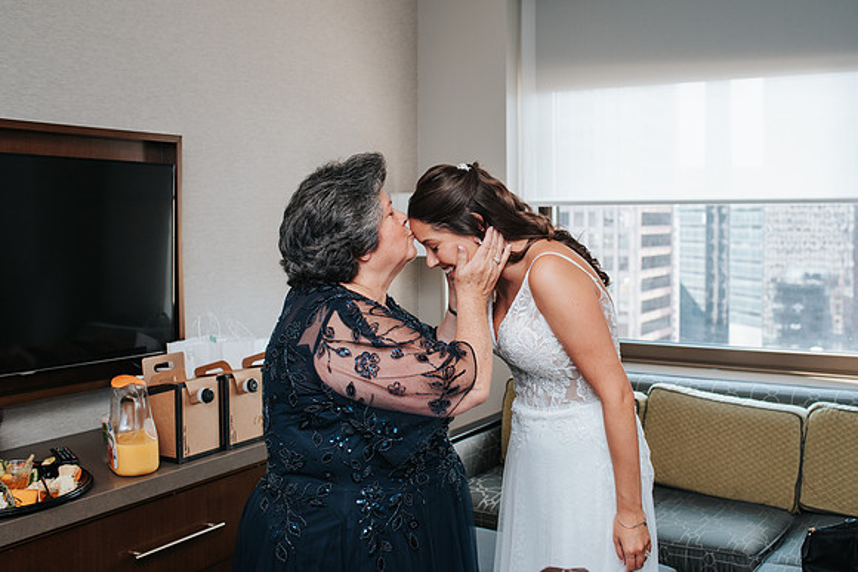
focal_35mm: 39
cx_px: 475
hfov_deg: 49.7
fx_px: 923
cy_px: 255
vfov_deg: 34.4
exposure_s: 1/125
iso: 640
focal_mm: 35
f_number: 4
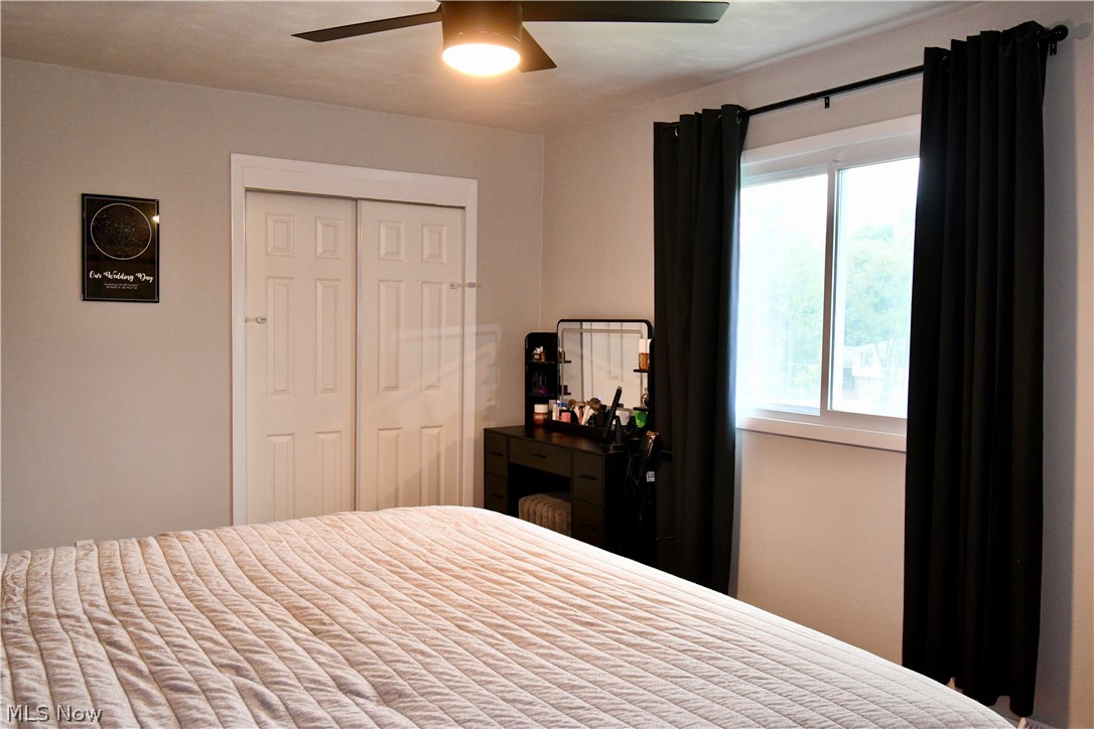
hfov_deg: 61.9
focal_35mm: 30
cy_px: 364
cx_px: 547
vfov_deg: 43.6
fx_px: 912
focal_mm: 20
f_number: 5.6
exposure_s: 1/30
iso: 1800
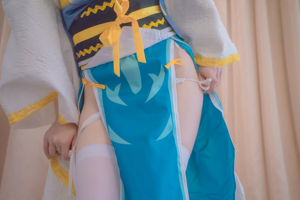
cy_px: 100
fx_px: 400
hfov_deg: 41.1
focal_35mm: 48
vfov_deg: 28.1
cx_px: 150
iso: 5000
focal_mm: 48
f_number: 4.5
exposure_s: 1/160
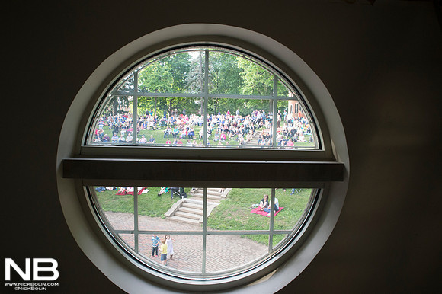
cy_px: 147
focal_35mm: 24
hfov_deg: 73.8
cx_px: 221
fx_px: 294
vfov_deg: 53.1
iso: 2500
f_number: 10
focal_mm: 24
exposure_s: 1/160
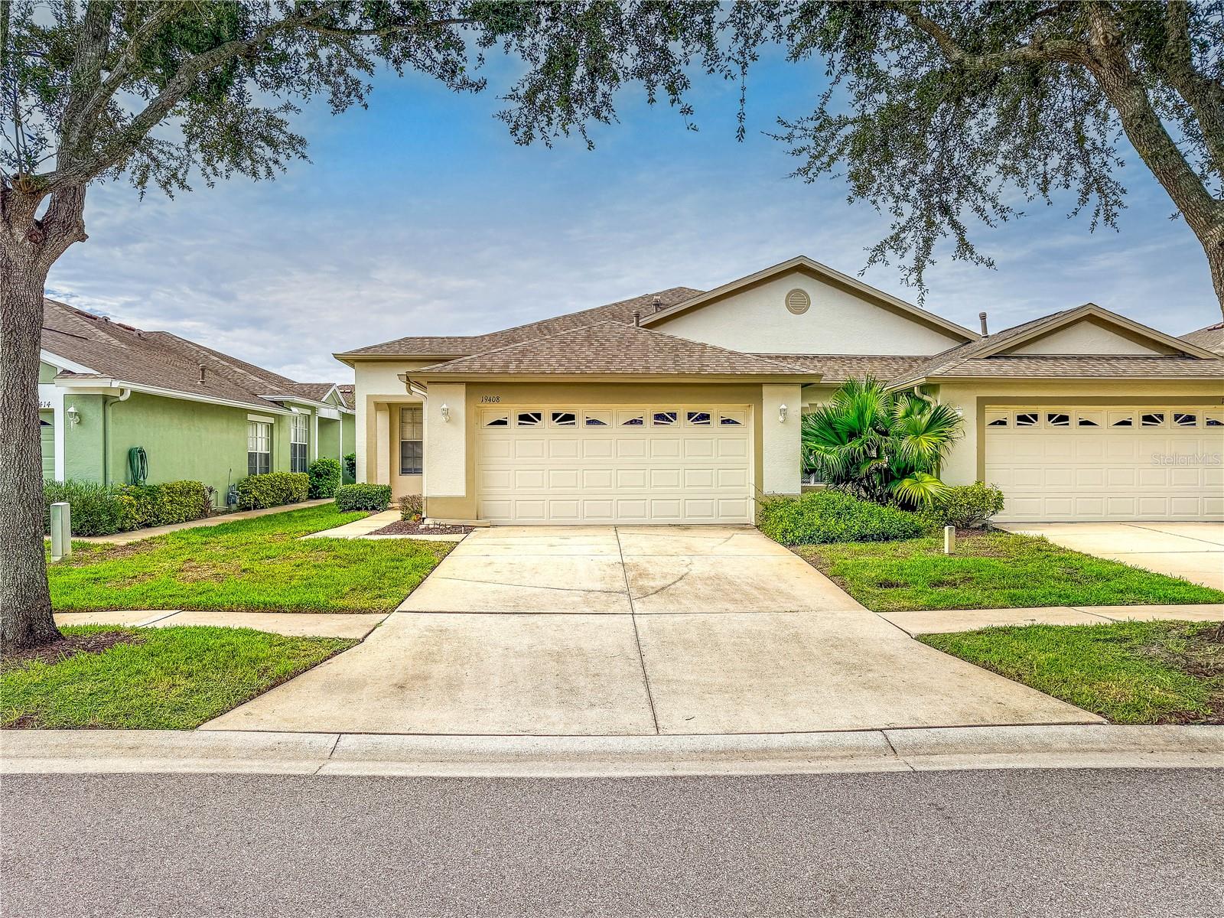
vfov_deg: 56.8
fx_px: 849
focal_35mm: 24
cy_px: 459
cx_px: 612
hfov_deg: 71.6
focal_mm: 6.76
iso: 80
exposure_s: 1/5700
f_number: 1.8
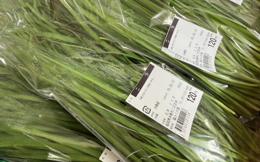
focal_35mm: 26
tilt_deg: -60.7
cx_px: 133
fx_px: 184
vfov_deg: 47.6
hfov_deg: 70.4
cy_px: 79
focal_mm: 2.22
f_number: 2.2
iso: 160
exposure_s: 1/120
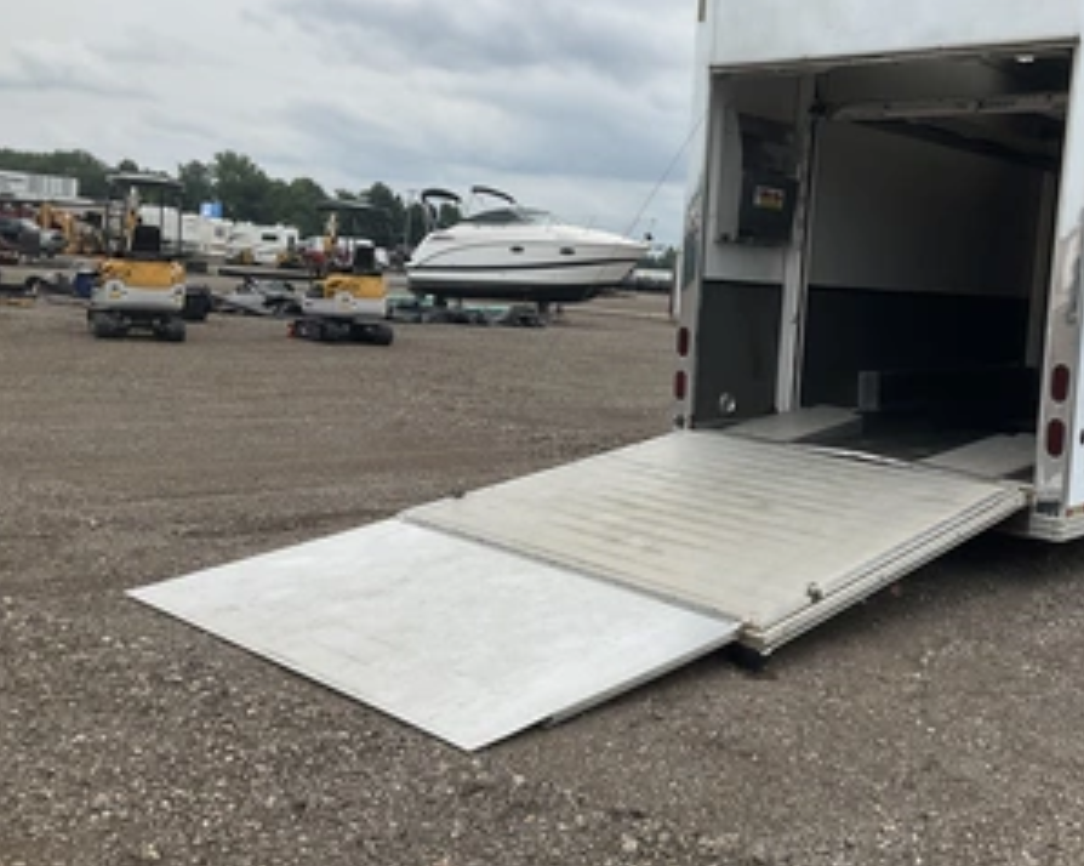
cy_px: 364
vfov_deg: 39.0
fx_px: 1218
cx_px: 709
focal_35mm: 38
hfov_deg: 47.3
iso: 25
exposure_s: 1/1730
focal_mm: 3
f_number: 1.8
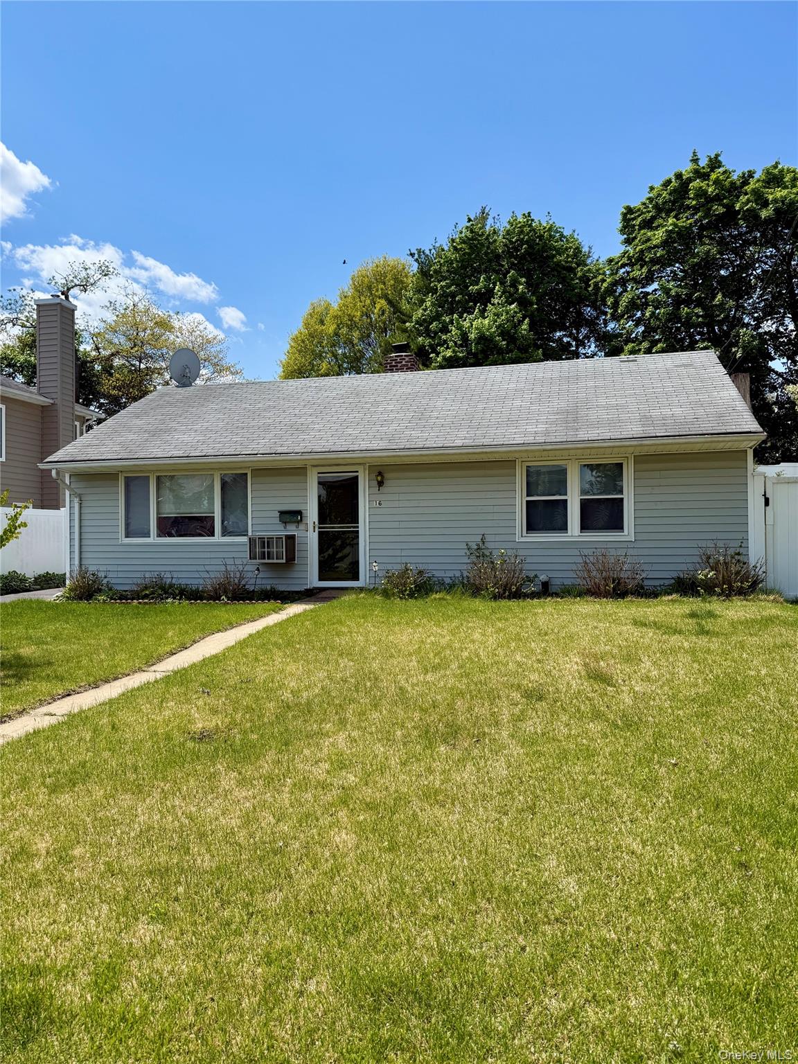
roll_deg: +0.0
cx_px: 399
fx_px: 738
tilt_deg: +1.4
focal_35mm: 24
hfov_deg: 56.8
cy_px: 532
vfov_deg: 71.6
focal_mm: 6.76
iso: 80
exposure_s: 1/4975
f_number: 1.78
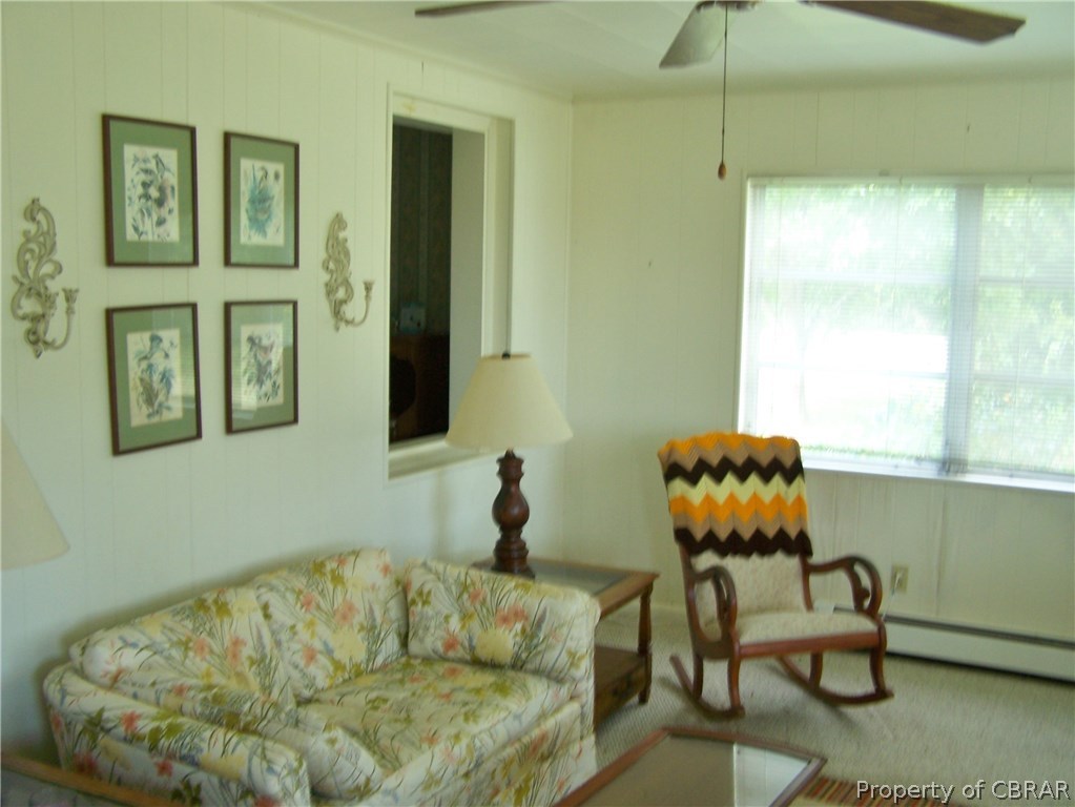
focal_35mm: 38
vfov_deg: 37.7
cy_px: 404
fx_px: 1181
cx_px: 538
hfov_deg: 49.0
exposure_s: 1/20
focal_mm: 6.3
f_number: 2.8
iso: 80
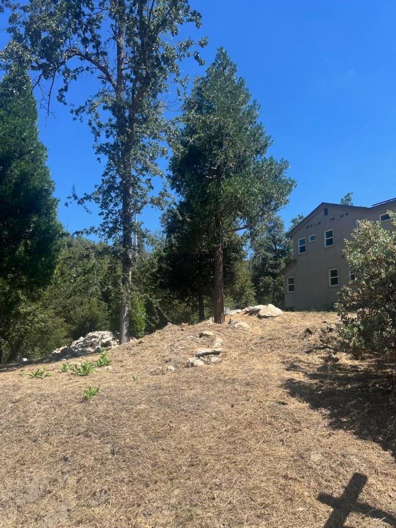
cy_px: 264
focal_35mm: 26
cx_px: 198
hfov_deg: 53.1
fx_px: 397
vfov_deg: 67.3
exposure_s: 1/2353
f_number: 1.5
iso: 50
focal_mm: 5.7
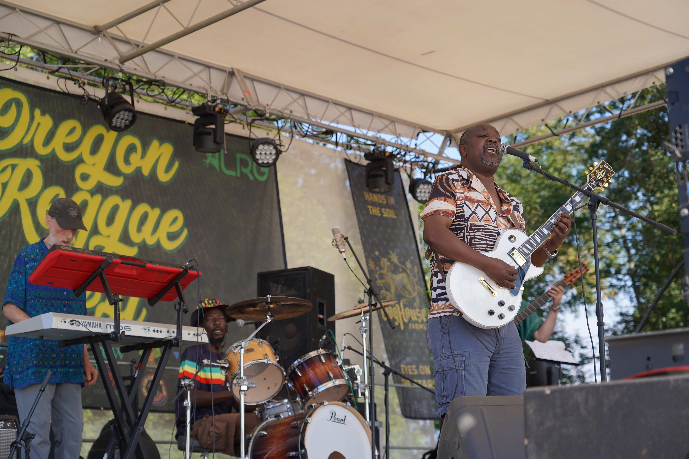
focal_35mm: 71
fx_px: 1359
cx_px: 344
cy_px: 230
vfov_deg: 19.2
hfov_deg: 28.5
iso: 100
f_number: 4.5
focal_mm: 71
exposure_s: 1/320
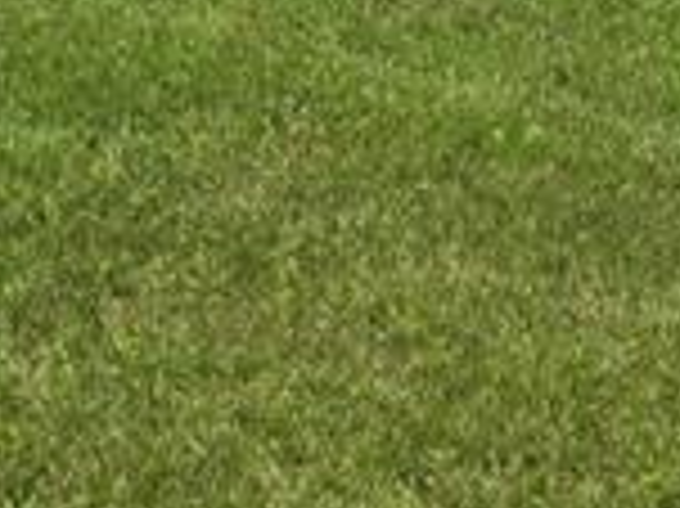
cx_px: 1509
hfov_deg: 11.1
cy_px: -895
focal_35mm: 156
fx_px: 3062
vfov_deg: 8.3
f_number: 1.7
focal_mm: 6.3
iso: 12
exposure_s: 1/746
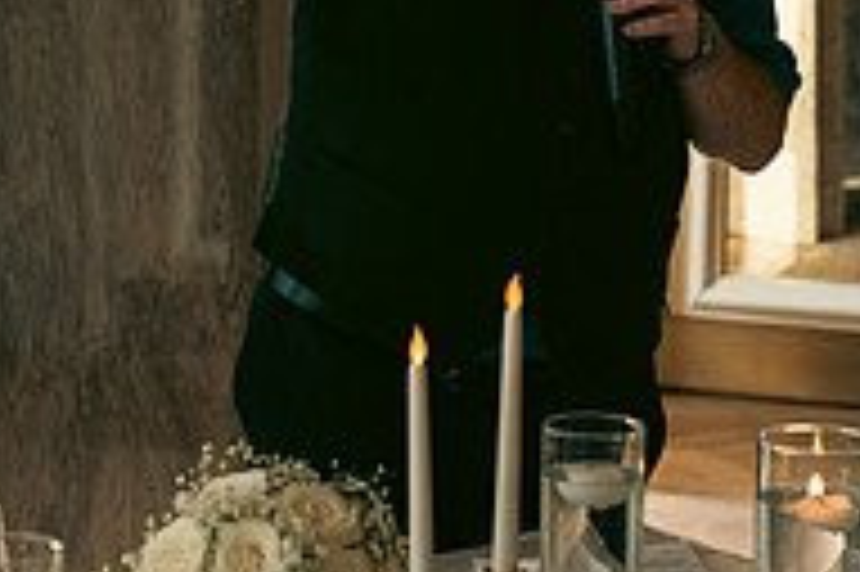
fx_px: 3771
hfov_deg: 13.0
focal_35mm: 158
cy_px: -34
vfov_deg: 8.6
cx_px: 261
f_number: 3.5
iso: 320
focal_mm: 52
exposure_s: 1/160
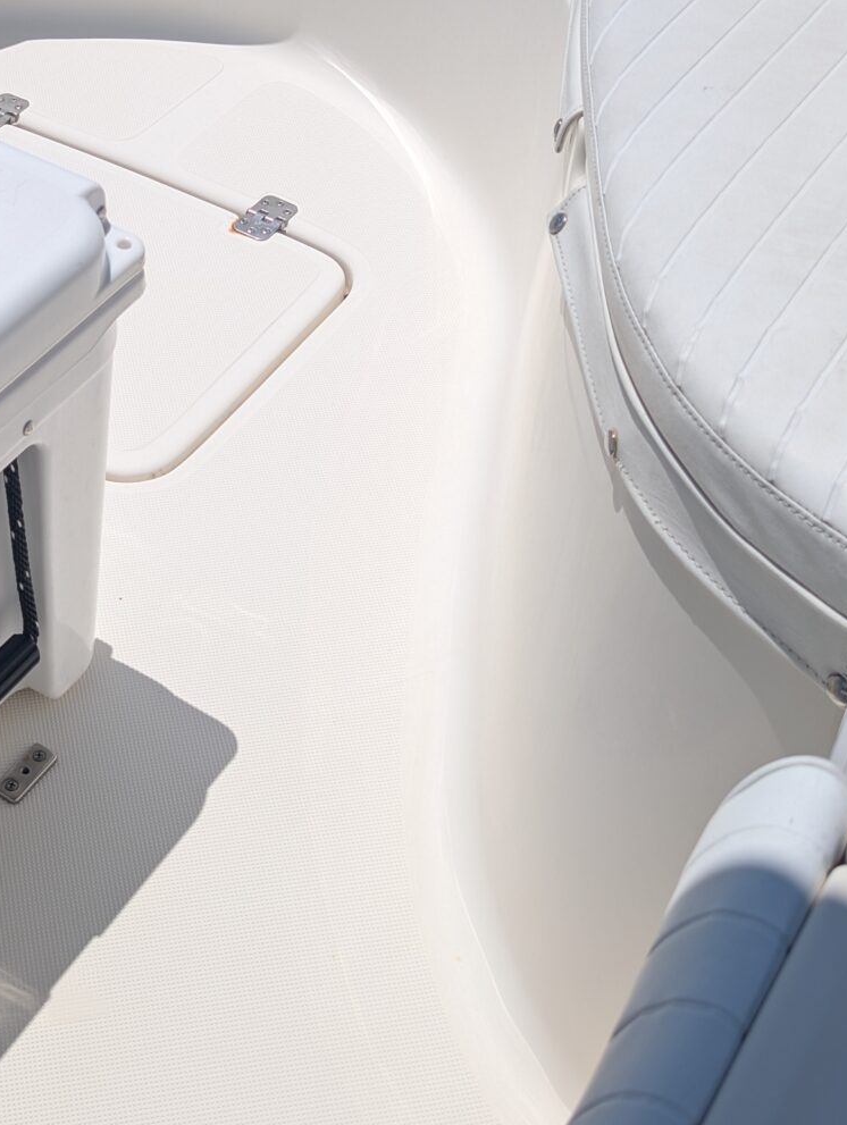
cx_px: 228
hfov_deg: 23.5
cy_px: -110
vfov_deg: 28.3
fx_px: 2018
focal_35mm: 62
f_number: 1.68
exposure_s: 1/2924
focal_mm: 6.9
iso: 21
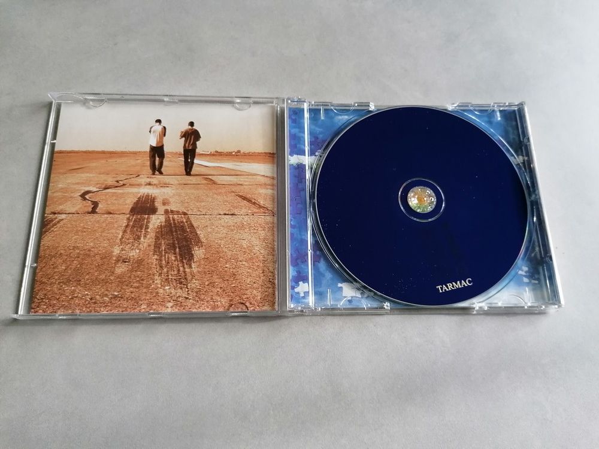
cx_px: 300
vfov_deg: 51.4
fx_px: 467
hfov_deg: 65.3
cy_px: 224
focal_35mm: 27
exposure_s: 1/100
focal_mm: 4.75
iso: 160
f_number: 1.8
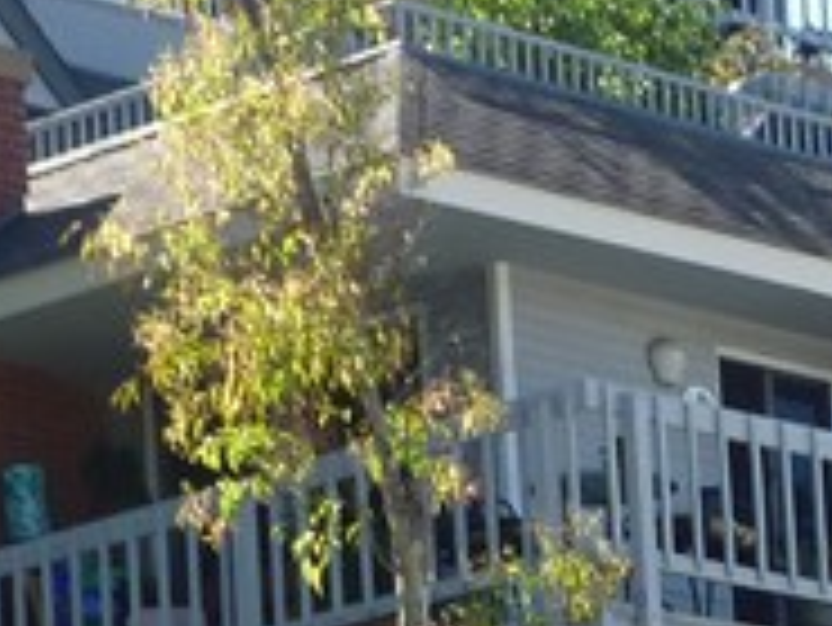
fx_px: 6397
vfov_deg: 5.5
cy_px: 1297
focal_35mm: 266
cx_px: 1480
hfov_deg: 7.2
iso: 80
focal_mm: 8.6
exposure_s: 1/160
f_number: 4.3
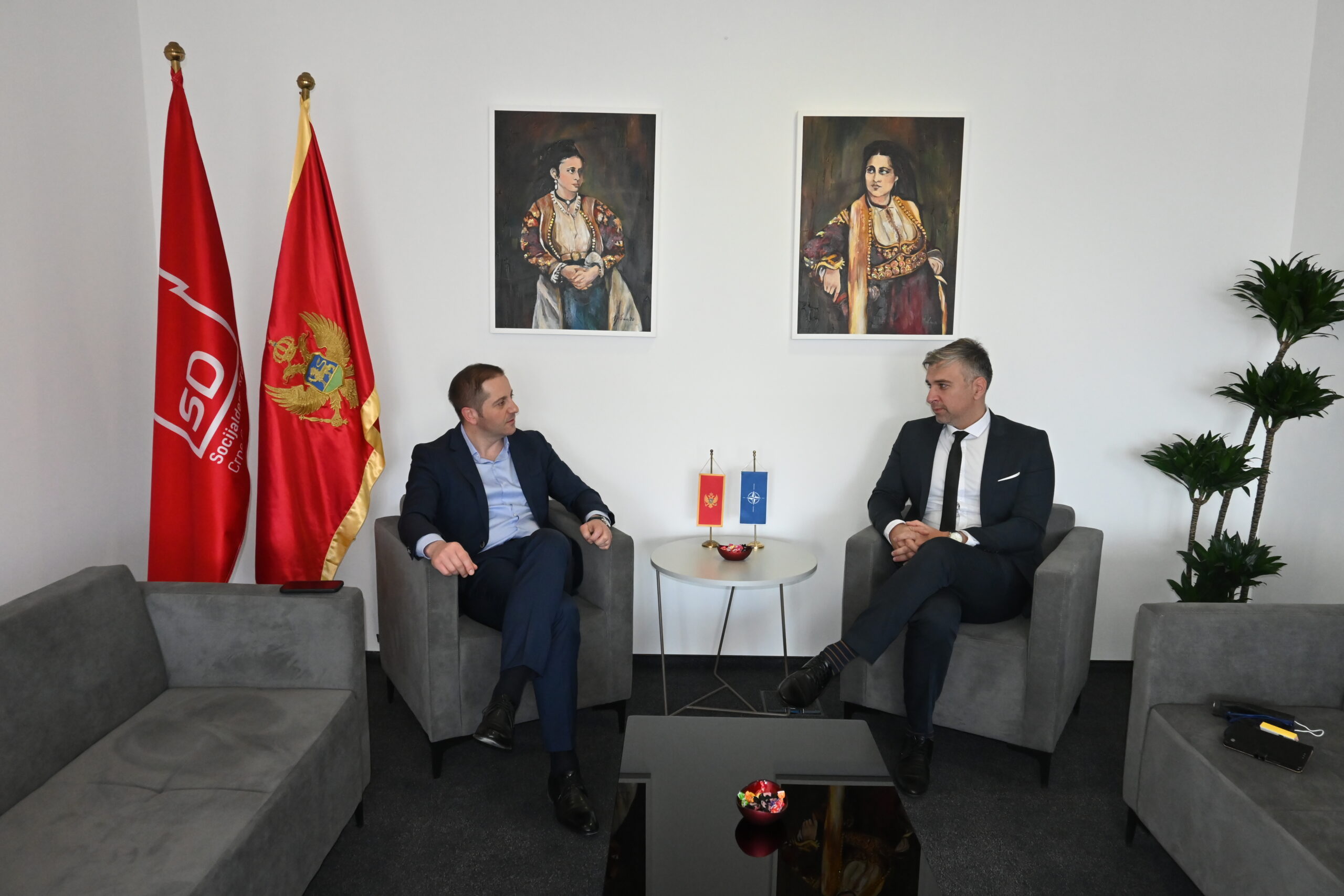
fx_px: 896
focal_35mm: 24
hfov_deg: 73.7
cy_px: 448
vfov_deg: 53.1
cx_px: 672
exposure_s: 1/160
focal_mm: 16
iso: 2000
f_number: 6.3
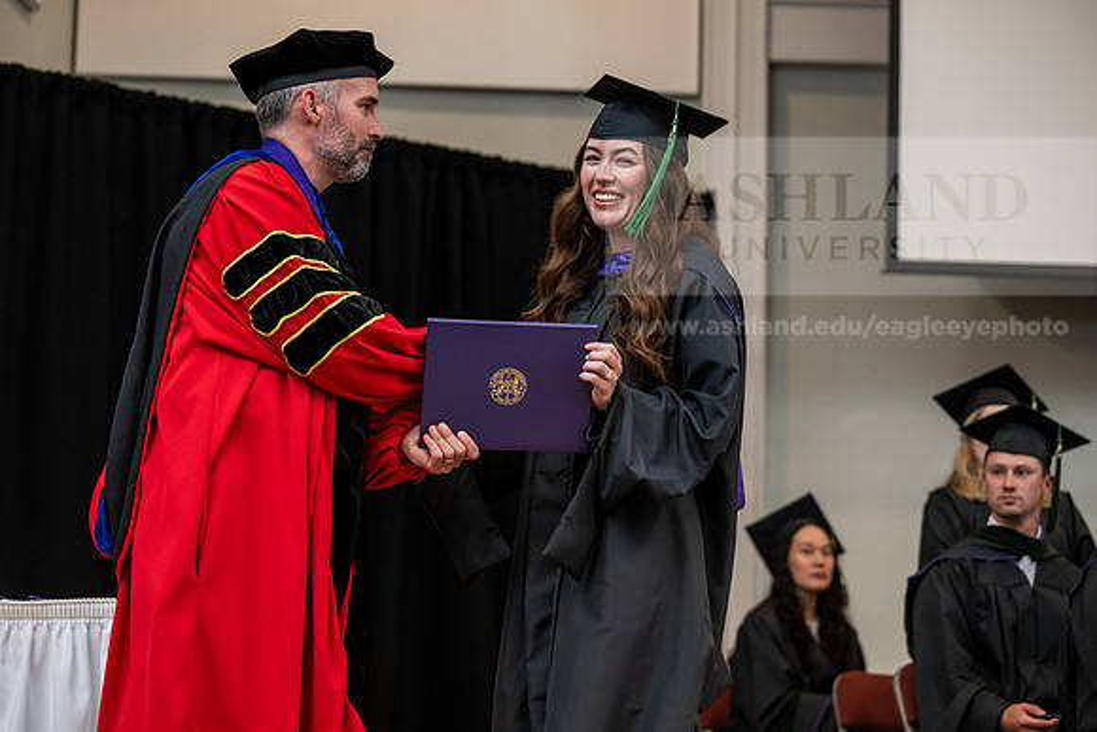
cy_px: 366
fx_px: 2895
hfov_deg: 21.5
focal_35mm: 95
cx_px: 548
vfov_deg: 14.4
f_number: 3.5
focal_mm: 95
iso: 1600
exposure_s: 1/200
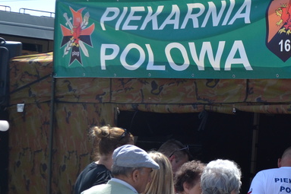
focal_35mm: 134
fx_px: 1083
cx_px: 232
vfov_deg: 10.2
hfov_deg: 15.2
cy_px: 103
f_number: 5.6
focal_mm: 40
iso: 400
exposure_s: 1/1250
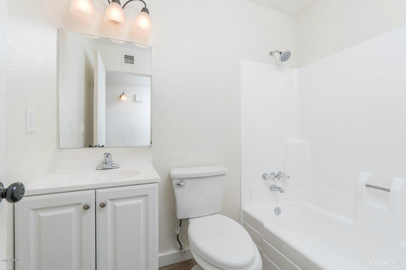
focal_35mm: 15
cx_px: 203
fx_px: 169
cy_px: 135
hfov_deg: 100.4
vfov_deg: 77.3
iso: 320
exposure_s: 1/200
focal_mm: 10
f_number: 8
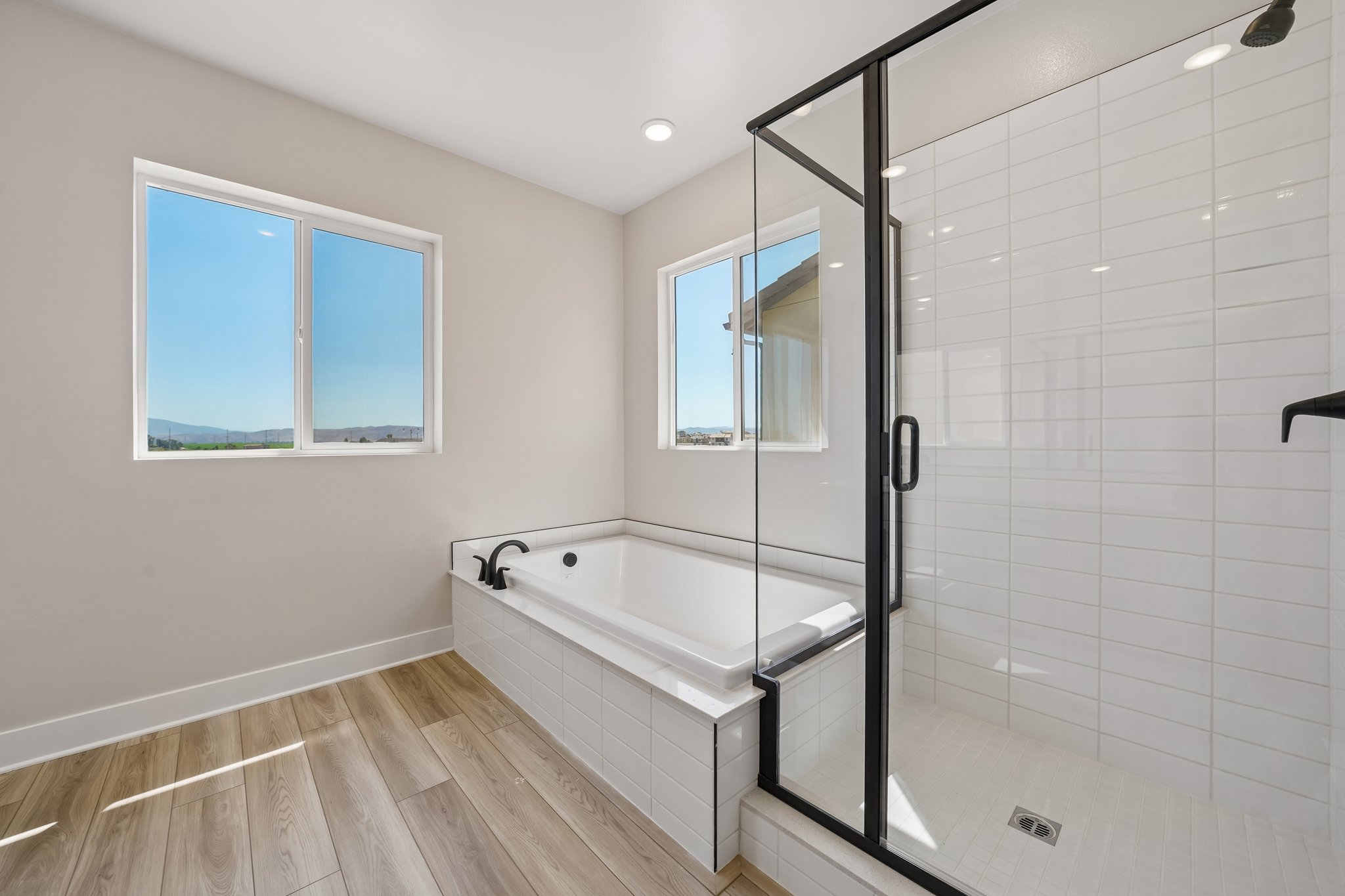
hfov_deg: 108.3
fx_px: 486
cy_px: 448
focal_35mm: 13
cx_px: 672
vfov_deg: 85.4
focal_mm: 13
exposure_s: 1/60
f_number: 8
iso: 100
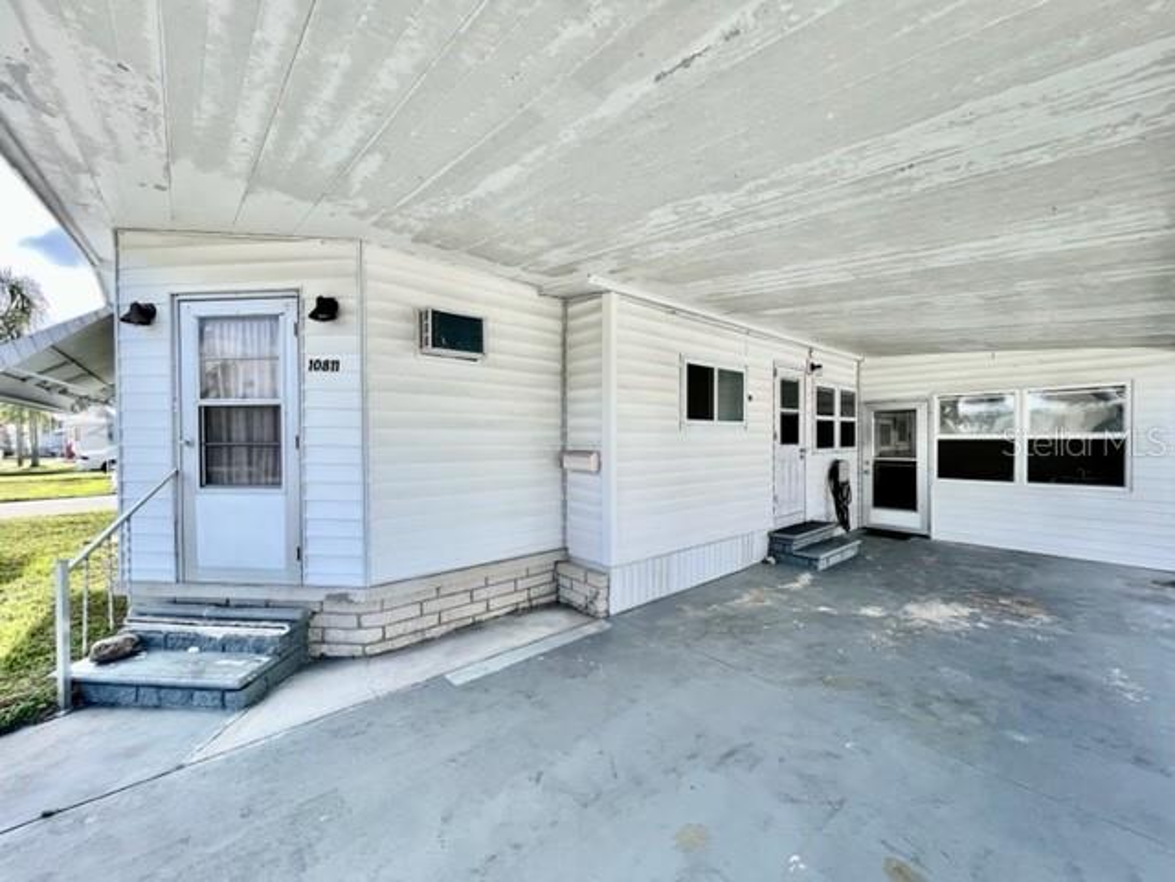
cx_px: 588
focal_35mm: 13
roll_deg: +0.2
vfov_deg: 89.9
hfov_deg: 106.2
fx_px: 441
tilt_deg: -1.6
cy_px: 441
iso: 32
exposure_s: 1/742
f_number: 1.8
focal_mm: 1.57
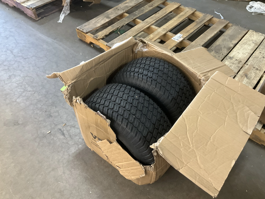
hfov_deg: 61.7
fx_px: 222
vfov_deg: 48.2
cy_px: 100
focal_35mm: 29
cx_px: 132
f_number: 1.8
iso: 250
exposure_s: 1/40
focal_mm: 3
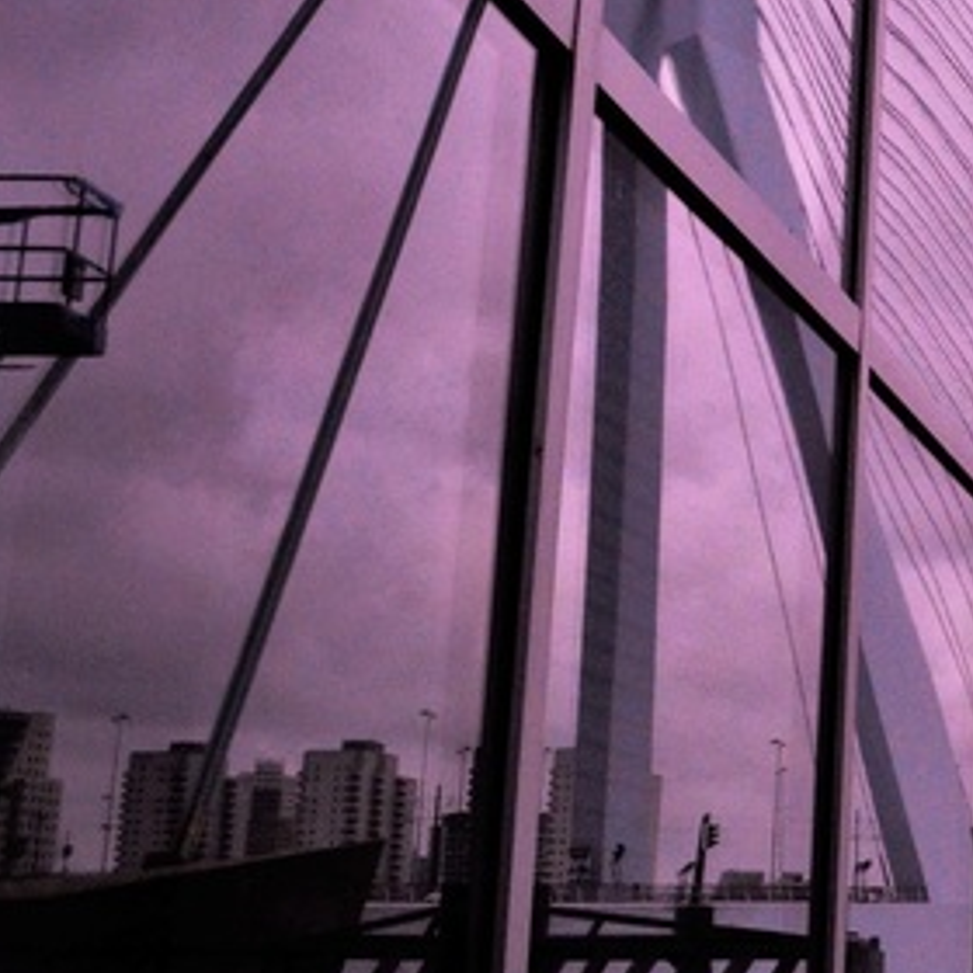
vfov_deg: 21.3
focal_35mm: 80
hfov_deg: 19.7
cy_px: 167
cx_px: 1317
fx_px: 2544
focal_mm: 22
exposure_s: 1/800
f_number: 14
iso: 1000
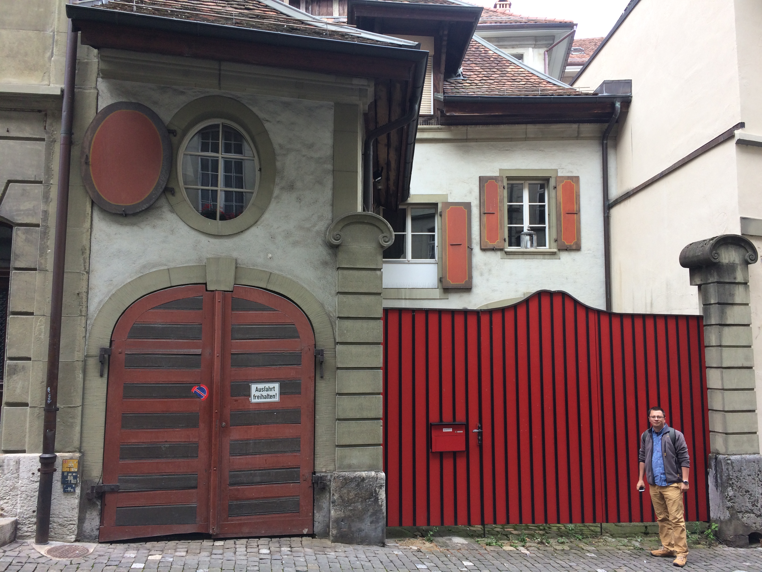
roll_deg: -0.6
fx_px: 638
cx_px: 381
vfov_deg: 48.2
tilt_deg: +4.9
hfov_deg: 61.7
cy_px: 286
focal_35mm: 29
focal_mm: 4.15
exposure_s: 1/246
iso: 32
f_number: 2.2
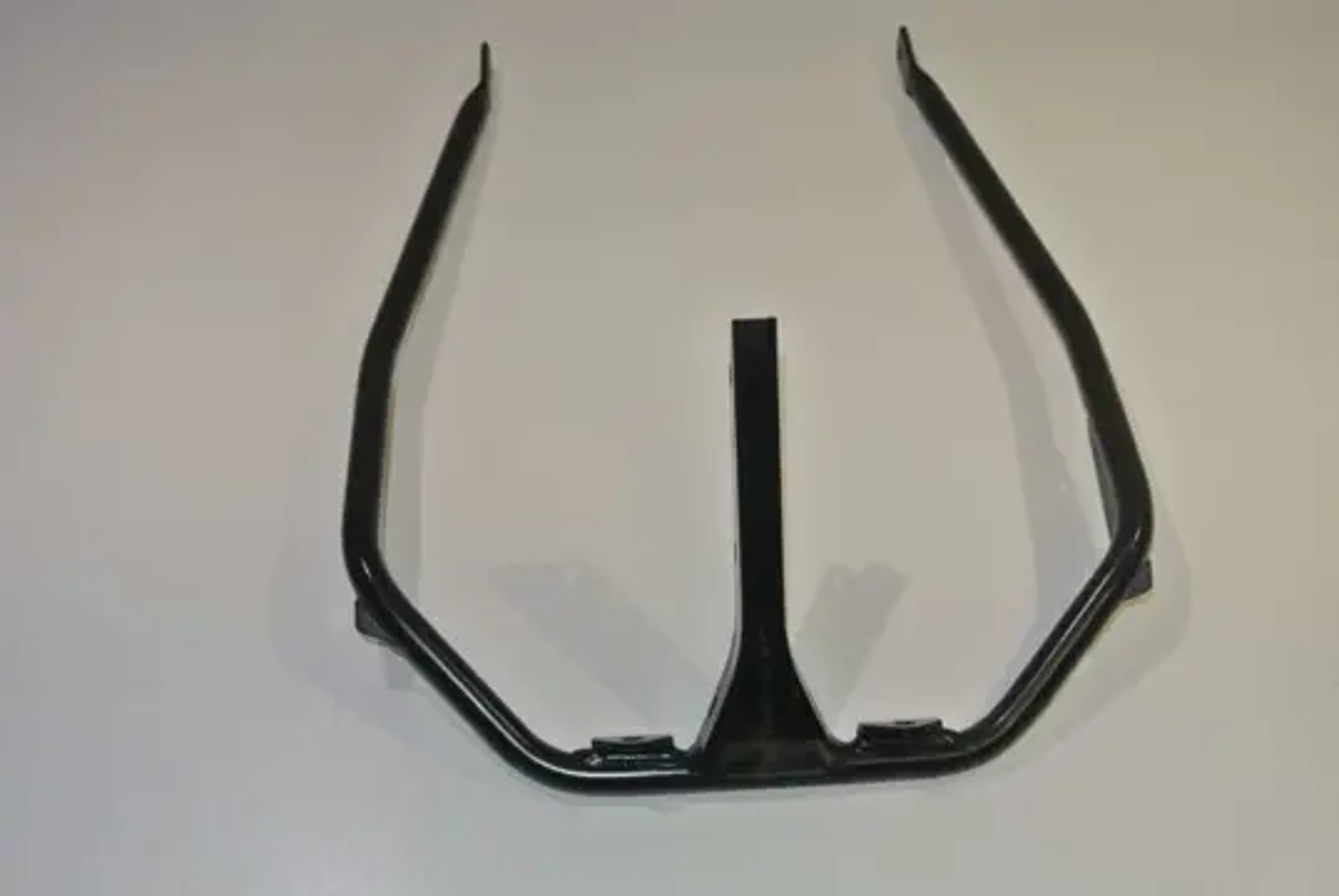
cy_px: 448
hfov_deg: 46.4
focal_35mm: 42
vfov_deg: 32.0
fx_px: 1564
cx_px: 670
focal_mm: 15.7
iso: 200
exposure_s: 1/60
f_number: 4.5
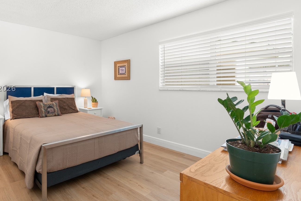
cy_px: 88
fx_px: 176
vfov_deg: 59.3
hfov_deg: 79.2
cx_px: 107
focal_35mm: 21
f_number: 11
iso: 500
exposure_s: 1/3
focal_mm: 16
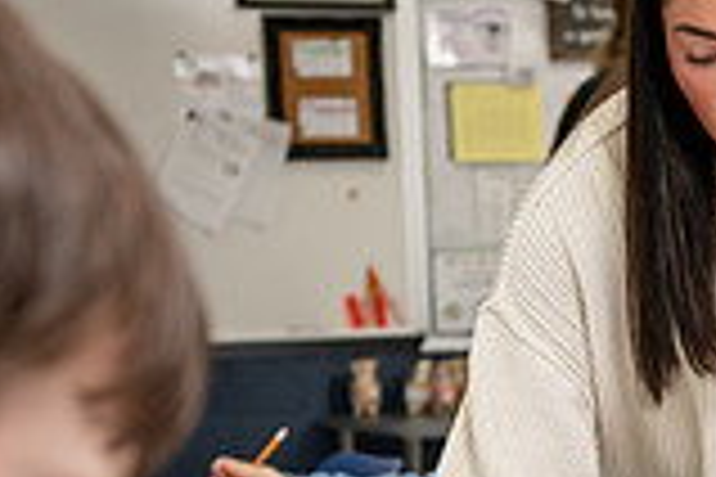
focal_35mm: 139
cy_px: 542
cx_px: 684
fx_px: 2764
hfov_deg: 14.6
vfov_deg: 9.8
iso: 1000
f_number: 3.2
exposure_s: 1/200
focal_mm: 38
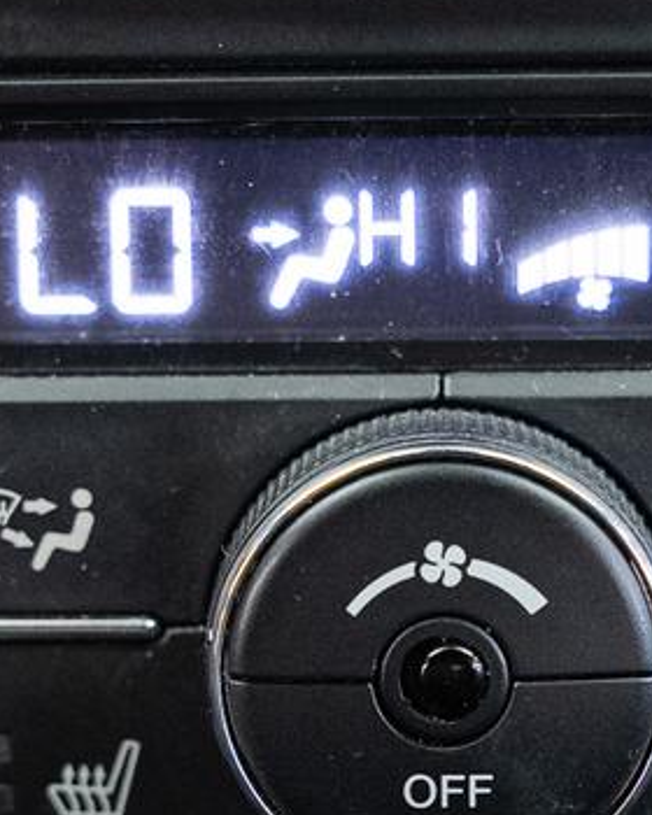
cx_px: 465
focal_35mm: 155
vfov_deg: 12.4
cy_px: 599
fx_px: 3739
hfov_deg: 10.0
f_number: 3.2
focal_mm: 39.7
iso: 1000
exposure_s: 1/40
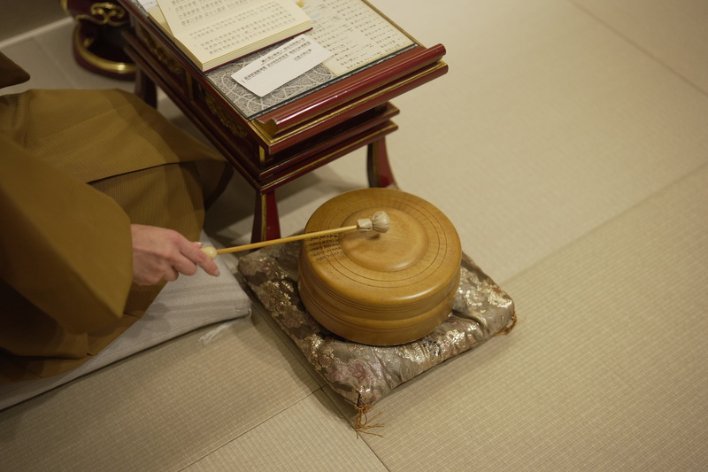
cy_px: 236
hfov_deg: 39.6
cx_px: 354
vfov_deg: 27.0
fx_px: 983
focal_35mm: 50
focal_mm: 50
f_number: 1.4
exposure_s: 1/640
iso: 1600
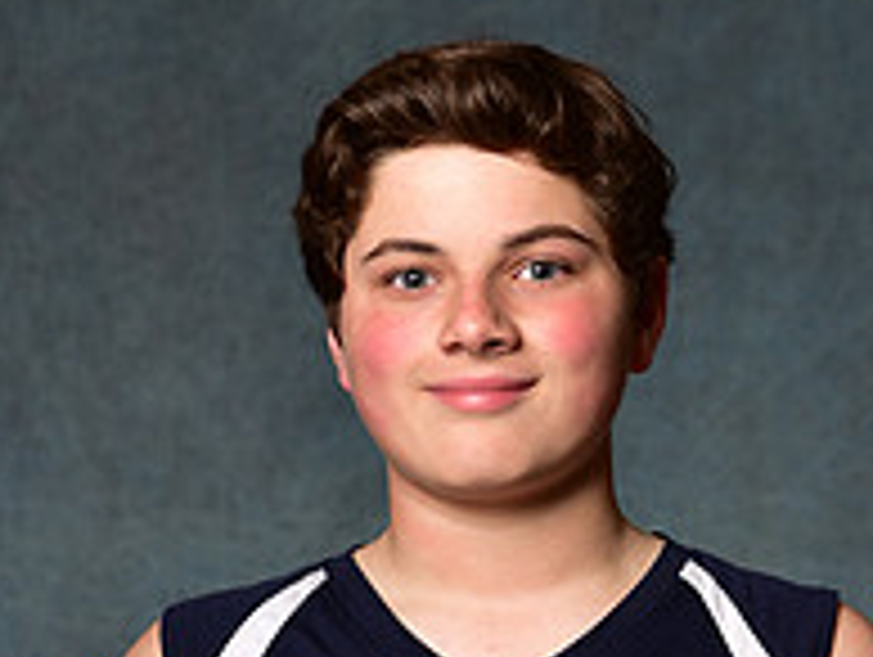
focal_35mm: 201
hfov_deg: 9.8
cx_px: 520
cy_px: 914
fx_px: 5075
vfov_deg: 7.3
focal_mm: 70
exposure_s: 1/200
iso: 100
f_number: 5
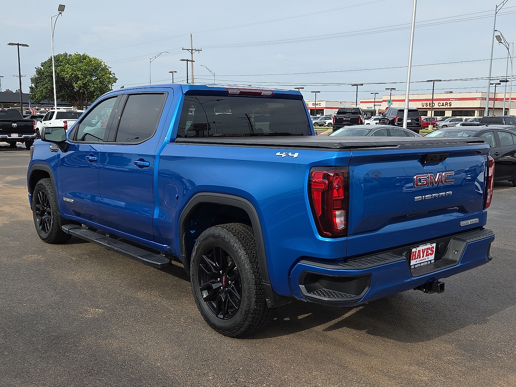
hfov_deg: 52.6
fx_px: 522
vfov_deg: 40.7
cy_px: 194
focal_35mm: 35
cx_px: 258
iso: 76
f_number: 1.8
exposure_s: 1/3333
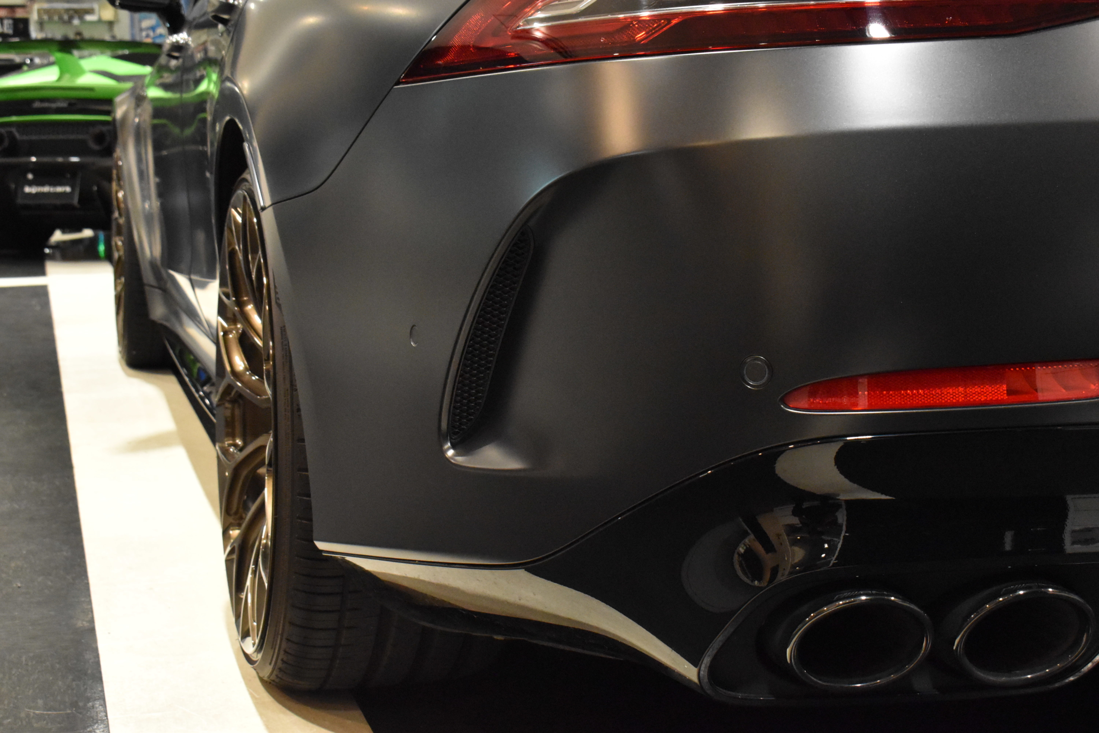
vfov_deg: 25.1
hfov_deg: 36.9
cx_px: 550
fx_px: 1648
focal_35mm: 54
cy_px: 366
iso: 5600
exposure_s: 1/60
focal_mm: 36
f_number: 8
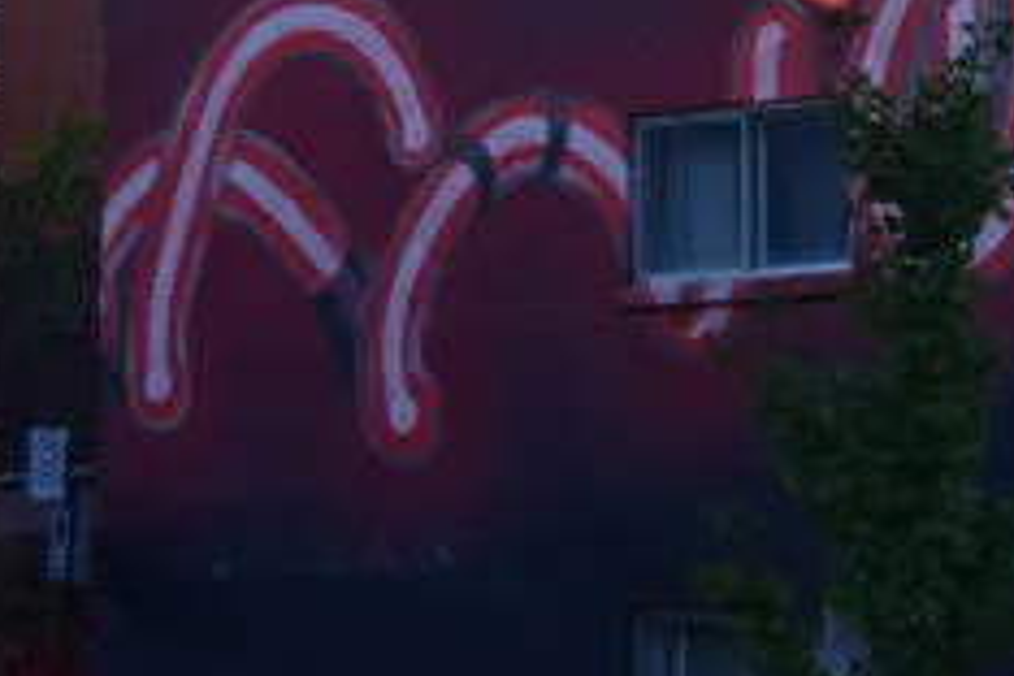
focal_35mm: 223
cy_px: -147
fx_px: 6281
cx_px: 1062
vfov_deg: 6.1
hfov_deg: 9.2
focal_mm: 58
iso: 320
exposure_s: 1/500
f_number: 5.6
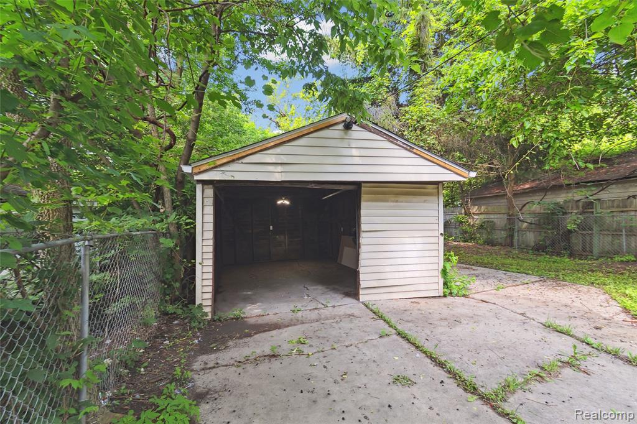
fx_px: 265
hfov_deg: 100.4
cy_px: 212
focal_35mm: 15
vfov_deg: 77.3
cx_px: 318
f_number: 8
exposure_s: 1/40
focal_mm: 10
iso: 100
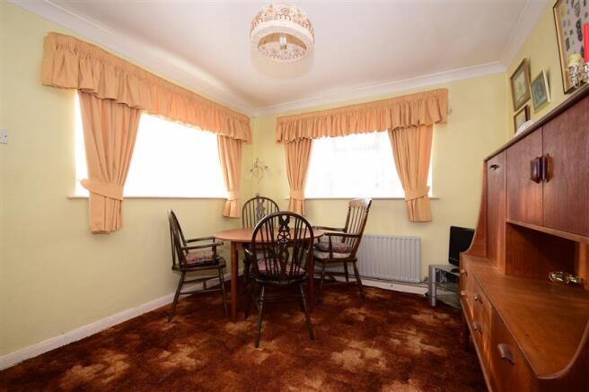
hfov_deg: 100.4
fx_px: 245
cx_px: 294
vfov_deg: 77.3
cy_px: 196
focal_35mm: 15
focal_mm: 10
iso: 400
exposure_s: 1/20
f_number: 7.1
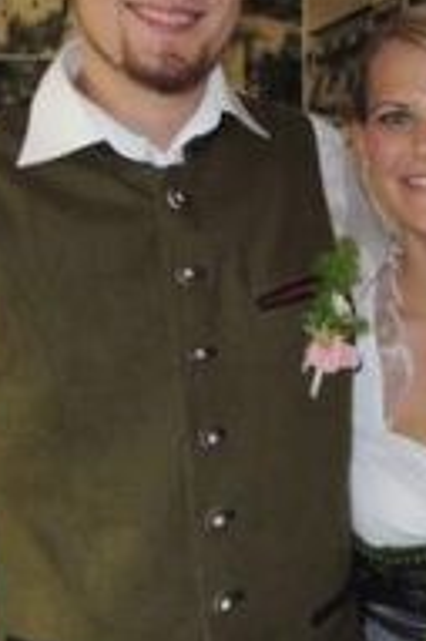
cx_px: 356
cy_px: 262
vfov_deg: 32.8
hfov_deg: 21.9
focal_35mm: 61
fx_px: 1085
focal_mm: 5
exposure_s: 1/30
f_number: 2.8
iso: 200
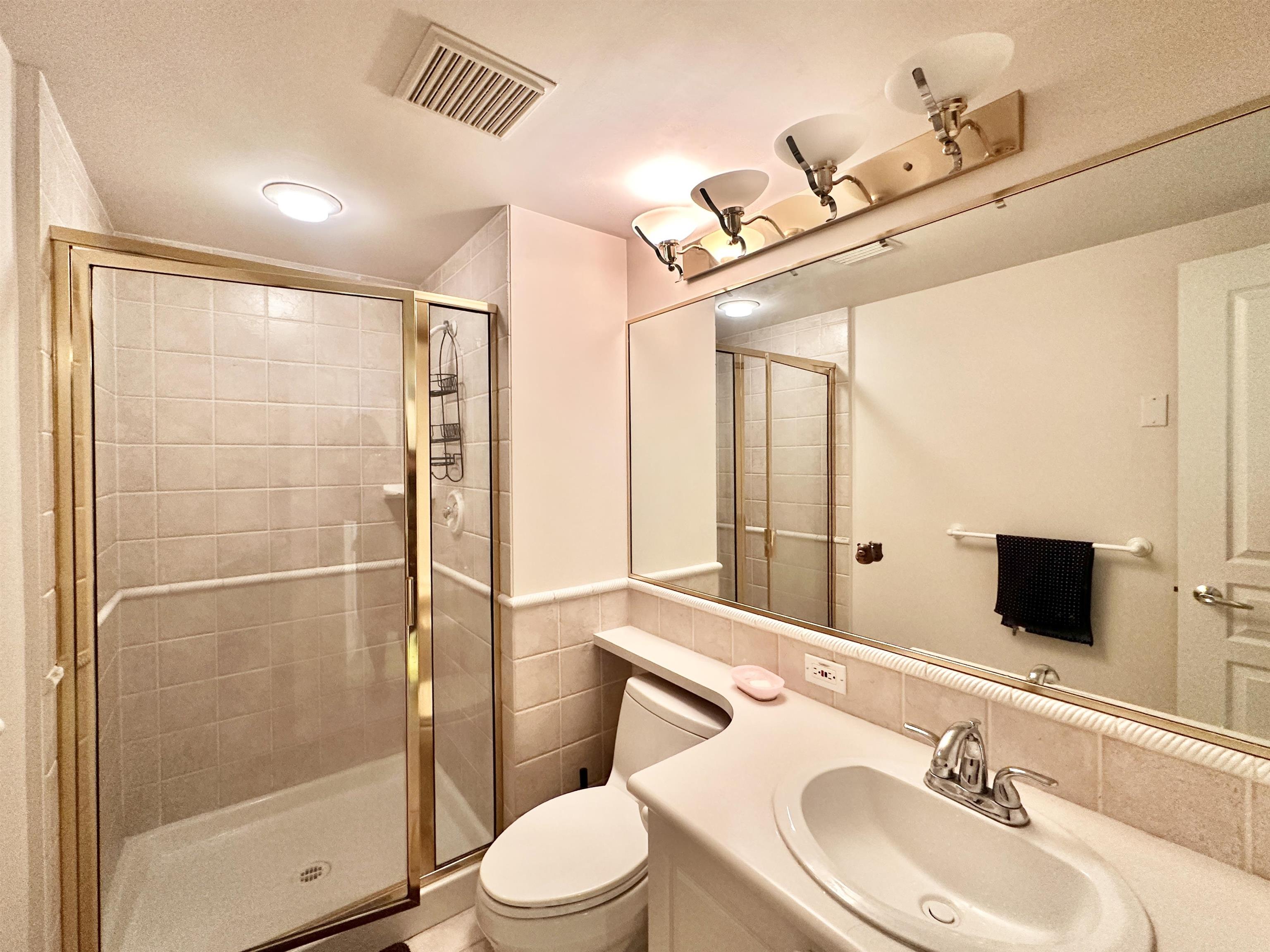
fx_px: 514
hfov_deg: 102.1
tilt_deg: -0.8
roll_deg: -1.8
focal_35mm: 14
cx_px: 635
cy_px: 476
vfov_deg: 85.7
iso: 250
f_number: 2.2
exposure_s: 1/60
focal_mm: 2.22
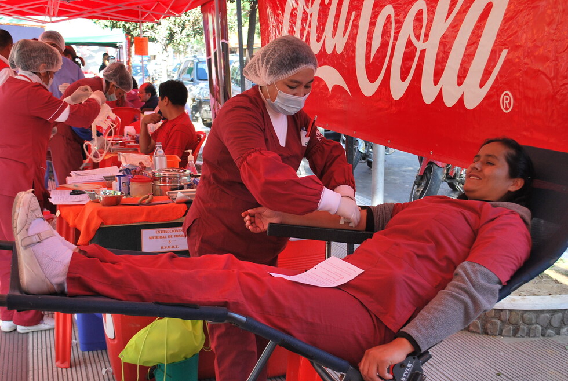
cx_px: 284
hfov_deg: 43.5
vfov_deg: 30.0
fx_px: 712
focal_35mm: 45
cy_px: 190
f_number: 5
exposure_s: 1/100
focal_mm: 30
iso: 200
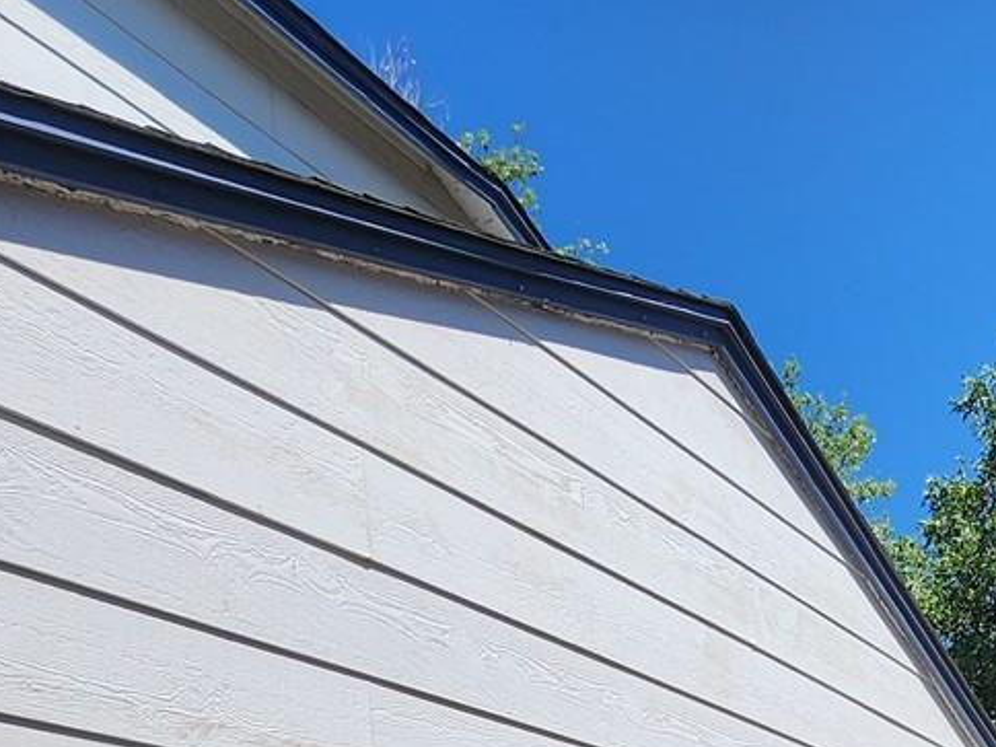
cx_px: 975
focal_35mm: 43
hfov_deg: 39.2
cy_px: 1119
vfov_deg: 25.4
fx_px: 1237
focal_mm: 2.2
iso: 50
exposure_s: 1/2246
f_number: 2.2
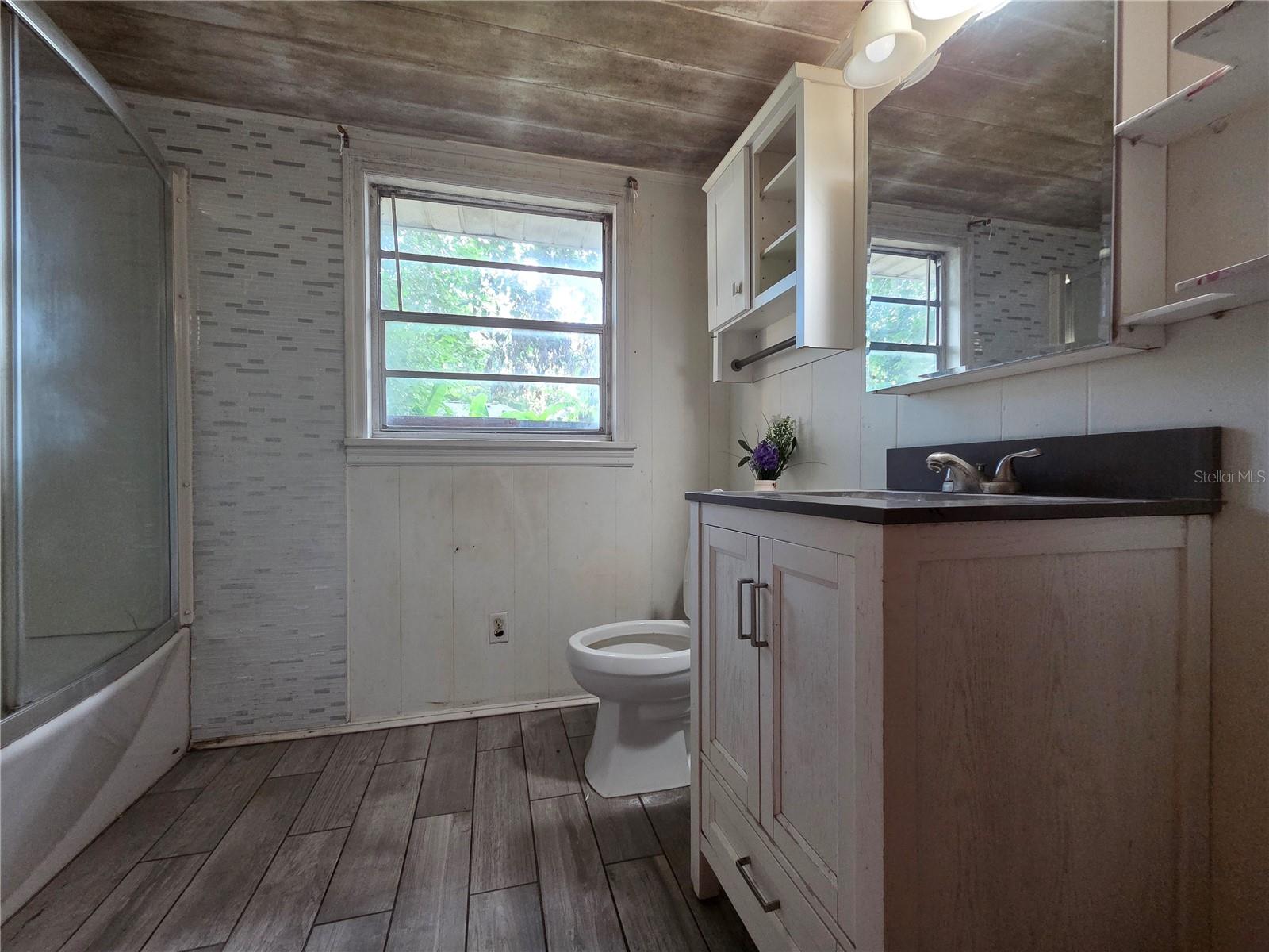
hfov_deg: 106.2
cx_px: 634
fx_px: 477
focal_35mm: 13
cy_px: 476
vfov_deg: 89.9
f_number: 2.2
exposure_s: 1/60
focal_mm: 2.2
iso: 640
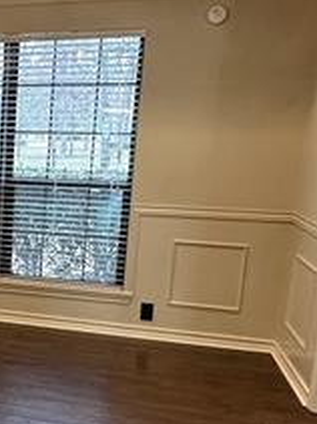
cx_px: -98
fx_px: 623
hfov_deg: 24.7
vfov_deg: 37.3
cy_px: 257
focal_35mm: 51
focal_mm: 2.22
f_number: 2.2
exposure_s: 1/60
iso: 200
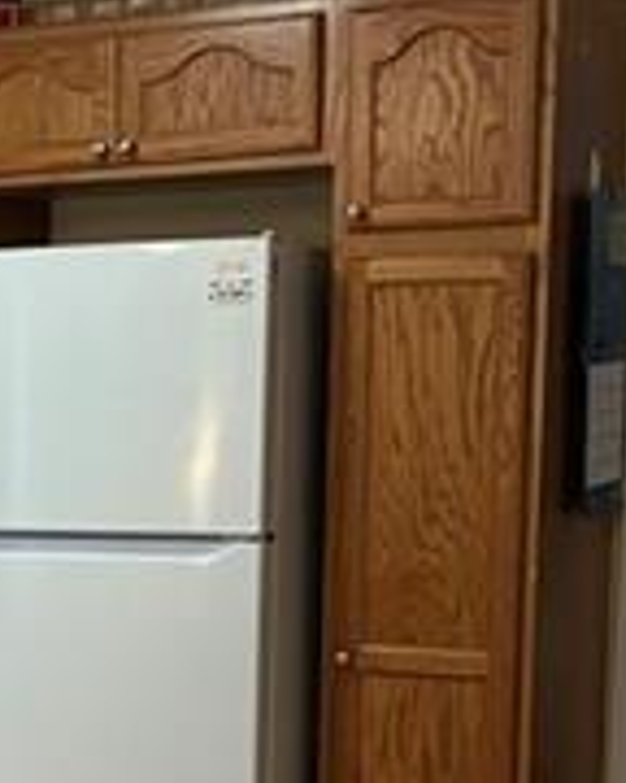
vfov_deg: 17.5
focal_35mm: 108
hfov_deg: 12.7
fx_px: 2501
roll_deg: +1.4
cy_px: 687
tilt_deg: -7.6
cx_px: -591
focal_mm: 5.96
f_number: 1.6
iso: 200
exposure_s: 1/60
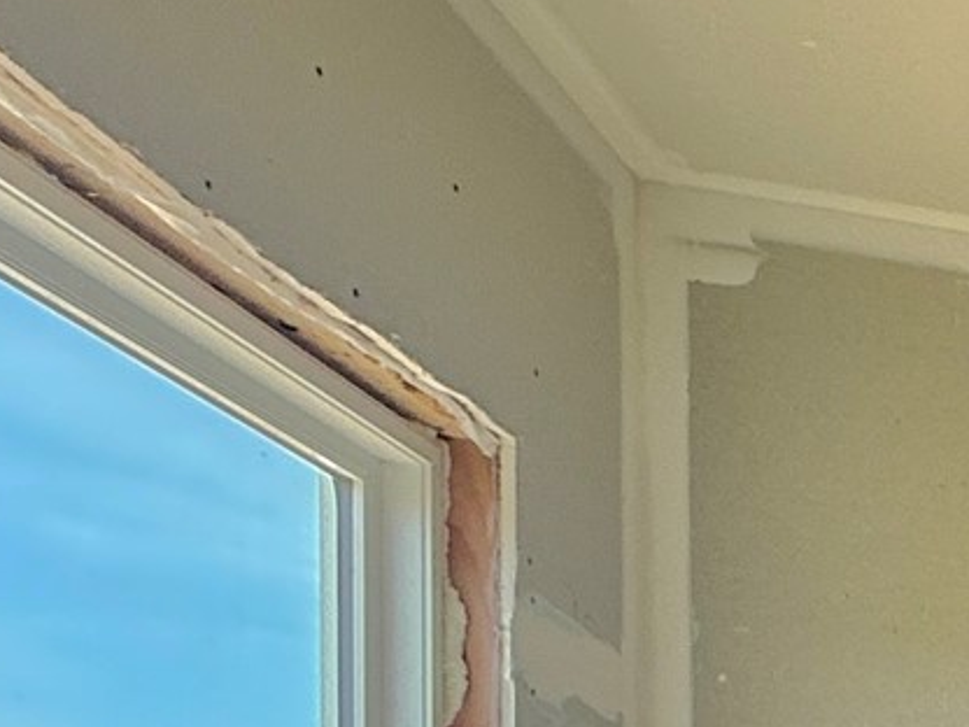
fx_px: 1932
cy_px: 1118
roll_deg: -0.5
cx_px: 2206
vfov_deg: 18.6
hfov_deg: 16.2
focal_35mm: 69
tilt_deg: -0.6
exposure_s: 1/205
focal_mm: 2.22
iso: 50
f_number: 2.2
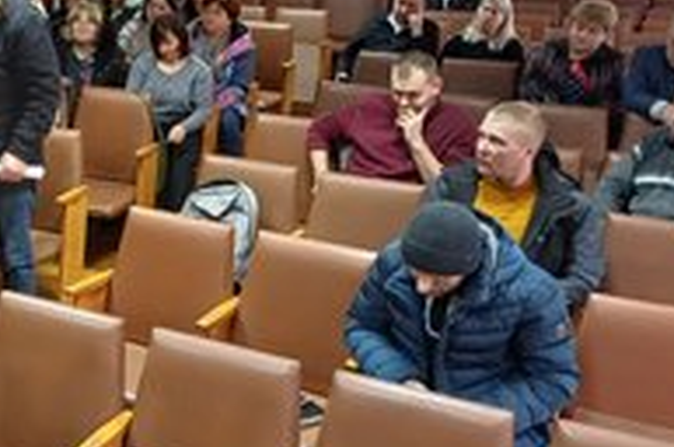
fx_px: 1009
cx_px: 80
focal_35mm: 54
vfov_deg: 24.9
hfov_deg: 35.0
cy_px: 182
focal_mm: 4.65
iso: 320
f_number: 1.8
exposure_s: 1/33
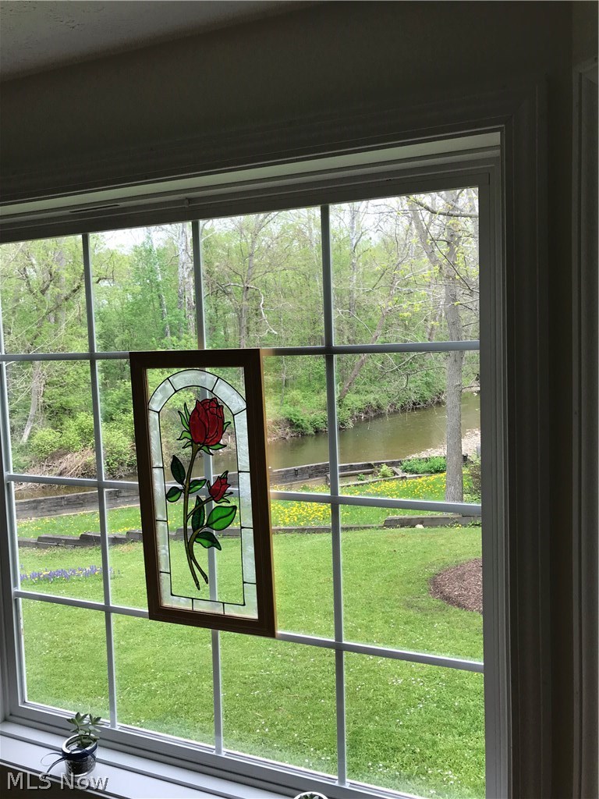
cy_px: 400
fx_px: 646
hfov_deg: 49.7
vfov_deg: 63.4
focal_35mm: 28
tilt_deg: -4.1
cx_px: 300
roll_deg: +3.4
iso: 20
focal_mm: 3.99
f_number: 1.8
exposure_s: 1/397
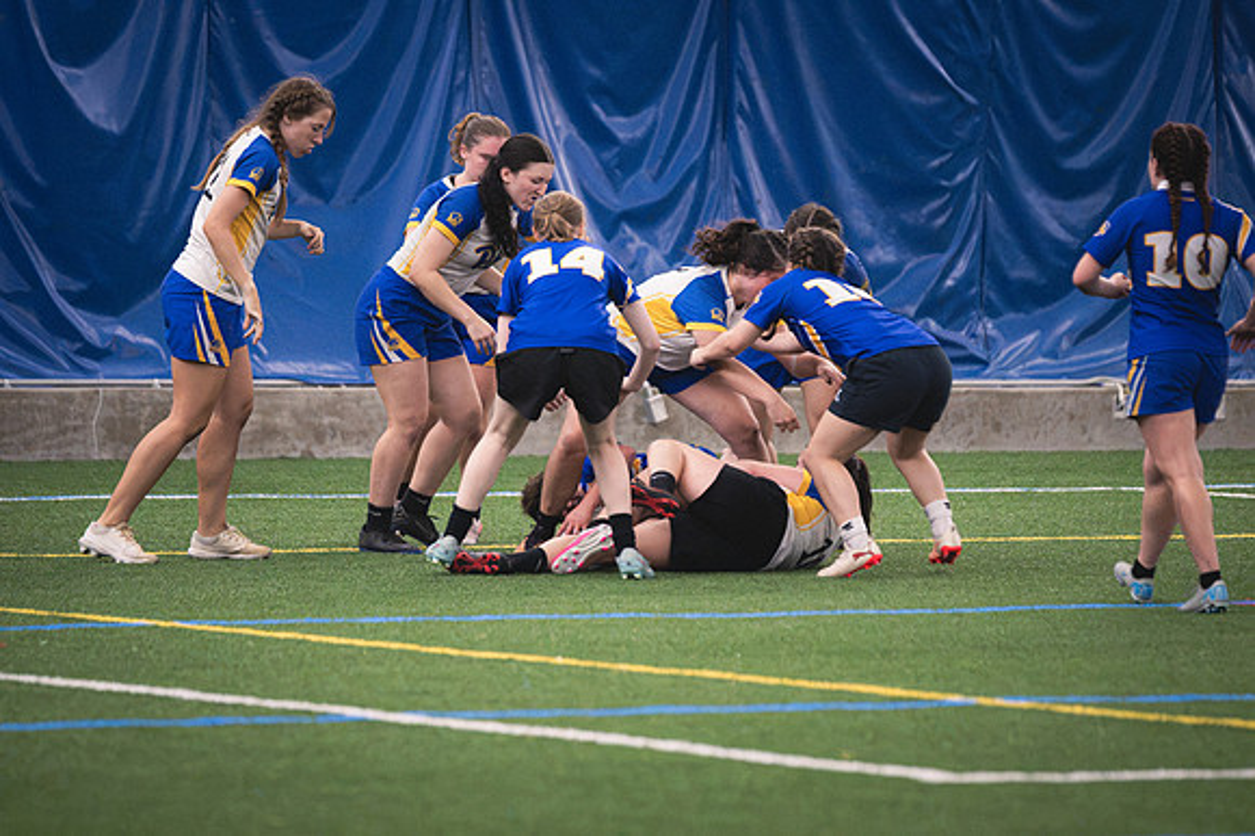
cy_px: 418
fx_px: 10452
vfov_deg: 4.6
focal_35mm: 300
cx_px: 628
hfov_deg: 6.9
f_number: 2.8
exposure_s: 1/640
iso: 10000
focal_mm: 200
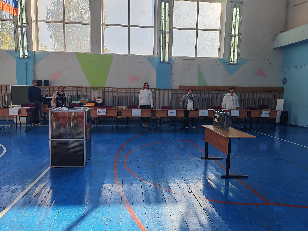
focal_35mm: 25
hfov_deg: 69.4
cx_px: 157
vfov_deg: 54.9
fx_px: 222
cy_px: 120
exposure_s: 1/420
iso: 50
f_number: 1.9
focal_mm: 6.12
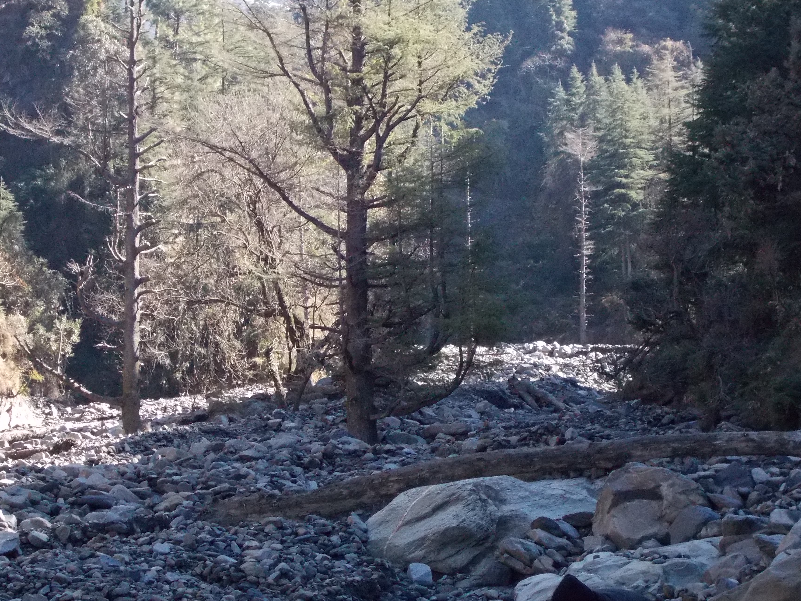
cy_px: 304
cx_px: 365
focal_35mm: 102
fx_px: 2360
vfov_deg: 14.5
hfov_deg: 19.3
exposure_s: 1/200
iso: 400
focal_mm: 13.5
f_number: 5.8
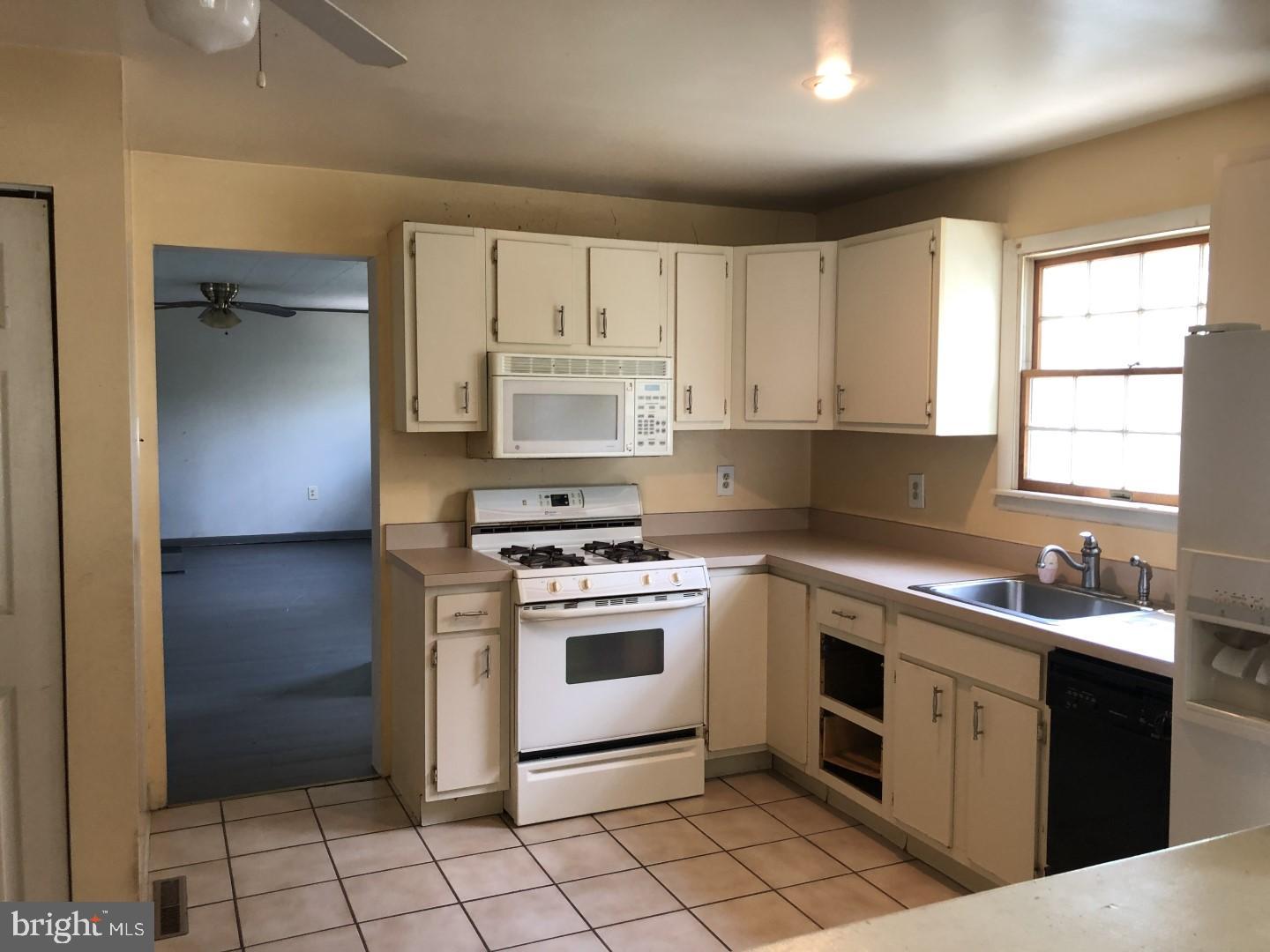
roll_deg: -0.6
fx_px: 1027
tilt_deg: -4.0
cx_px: 635
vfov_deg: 49.7
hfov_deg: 63.4
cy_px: 476
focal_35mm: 28
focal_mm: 3.99
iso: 40
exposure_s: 1/20
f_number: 1.8
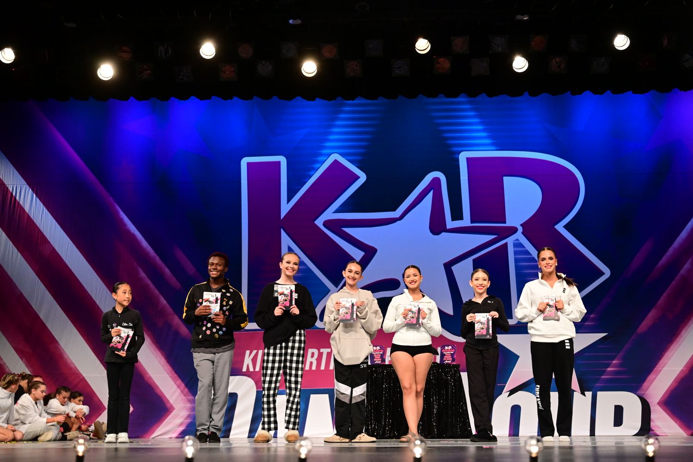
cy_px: 231
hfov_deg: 38.9
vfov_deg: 26.5
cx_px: 346
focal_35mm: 51
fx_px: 982
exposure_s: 1/800
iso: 3200
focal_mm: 51
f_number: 4
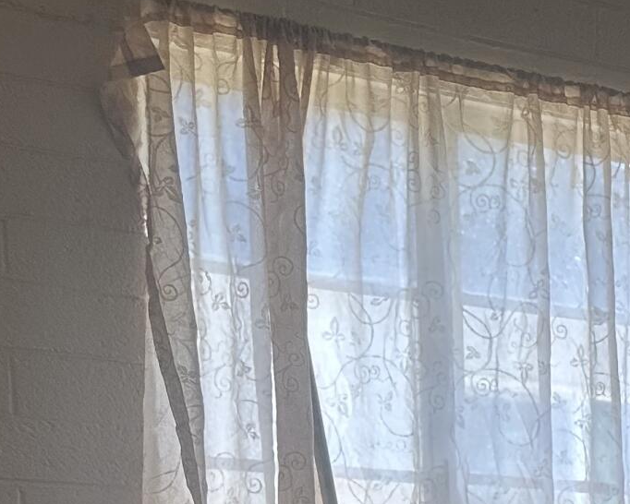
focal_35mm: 103
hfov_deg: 14.9
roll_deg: -2.8
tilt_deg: -9.6
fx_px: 1921
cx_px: 1287
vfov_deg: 13.2
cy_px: 971
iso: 250
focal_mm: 6.86
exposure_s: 1/103
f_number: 1.78
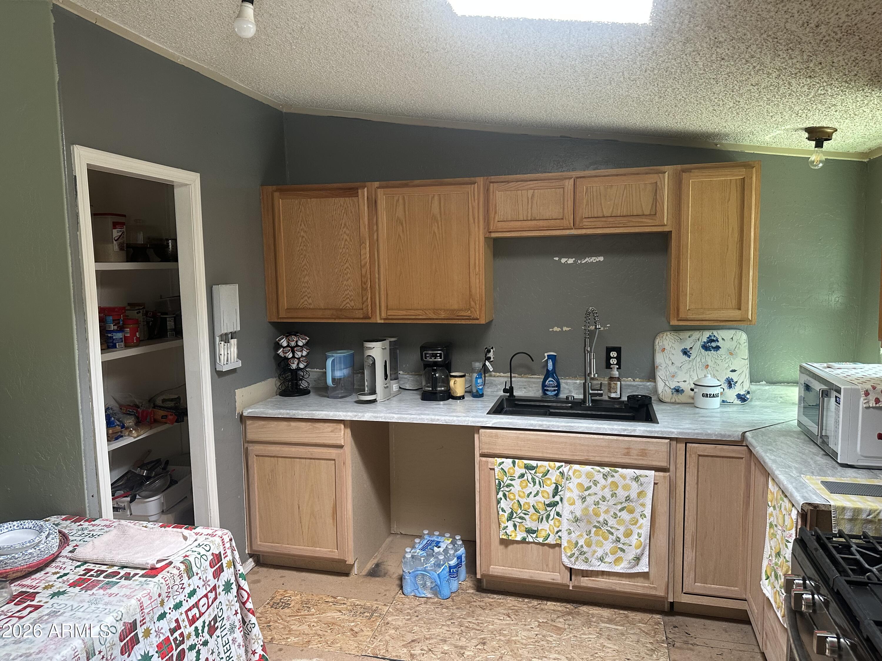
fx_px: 612
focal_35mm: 24
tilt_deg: -4.3
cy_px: 330
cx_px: 441
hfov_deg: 71.6
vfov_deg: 56.8
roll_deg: +0.9
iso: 250
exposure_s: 1/107
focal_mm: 6.86
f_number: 1.78
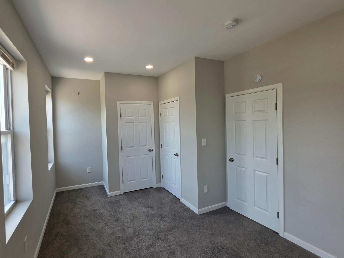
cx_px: 147
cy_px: 128
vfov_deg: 81.7
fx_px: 149
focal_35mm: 15
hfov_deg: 97.5
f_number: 1.9
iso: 40
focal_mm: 2.2
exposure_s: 1/120
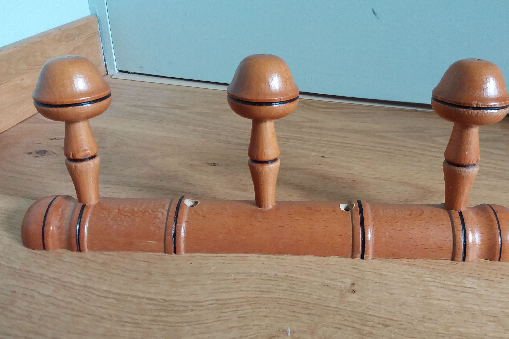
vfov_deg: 37.8
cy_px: 154
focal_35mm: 35
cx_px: 267
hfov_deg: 54.4
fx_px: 495
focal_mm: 3.7
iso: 160
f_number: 1.9
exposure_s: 1/25
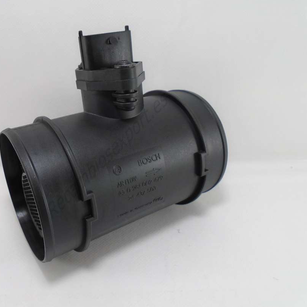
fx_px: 311
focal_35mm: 31
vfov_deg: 52.5
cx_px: 111
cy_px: 153
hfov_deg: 51.9
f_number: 3.2
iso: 100
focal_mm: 4.6
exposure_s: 1/80
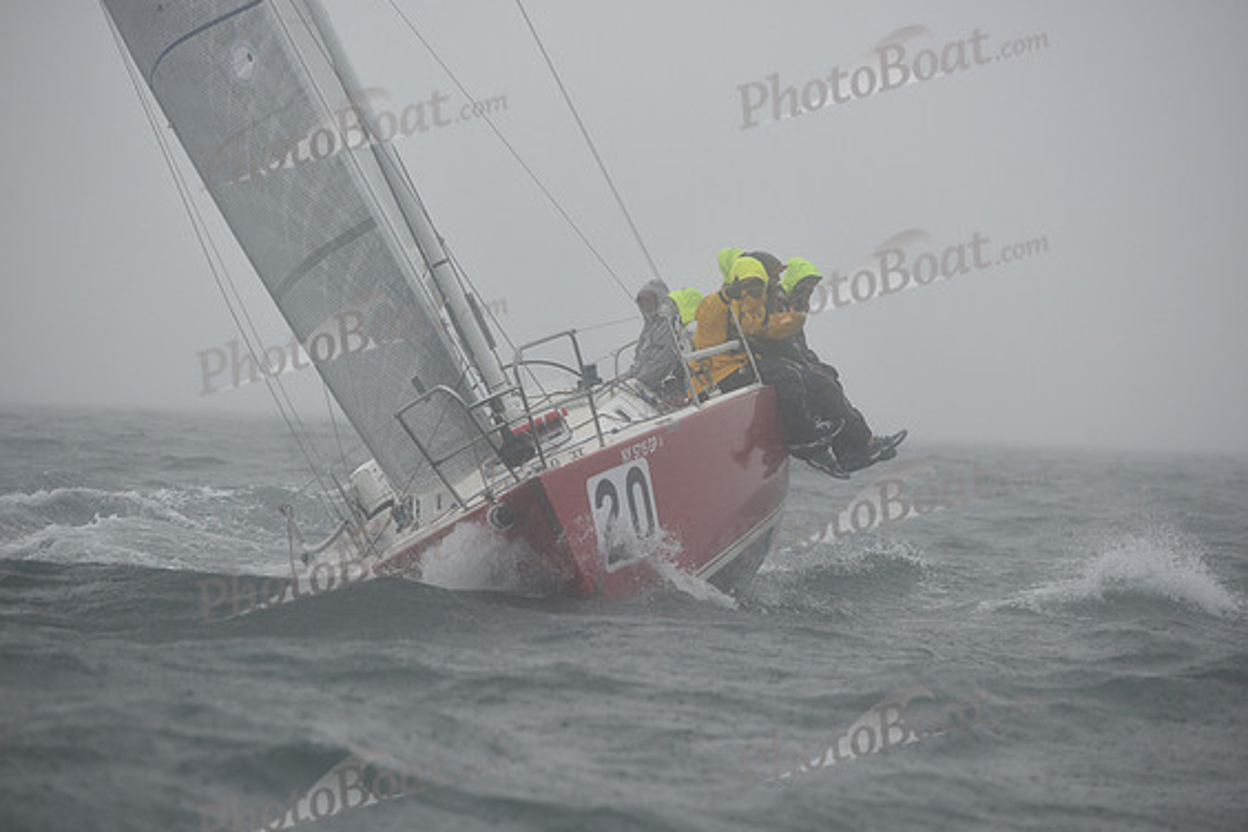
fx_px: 4992
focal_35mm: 144
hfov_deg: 14.3
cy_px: 422
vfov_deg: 9.5
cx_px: 624
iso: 400
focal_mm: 140
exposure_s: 1/640
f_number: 3.5
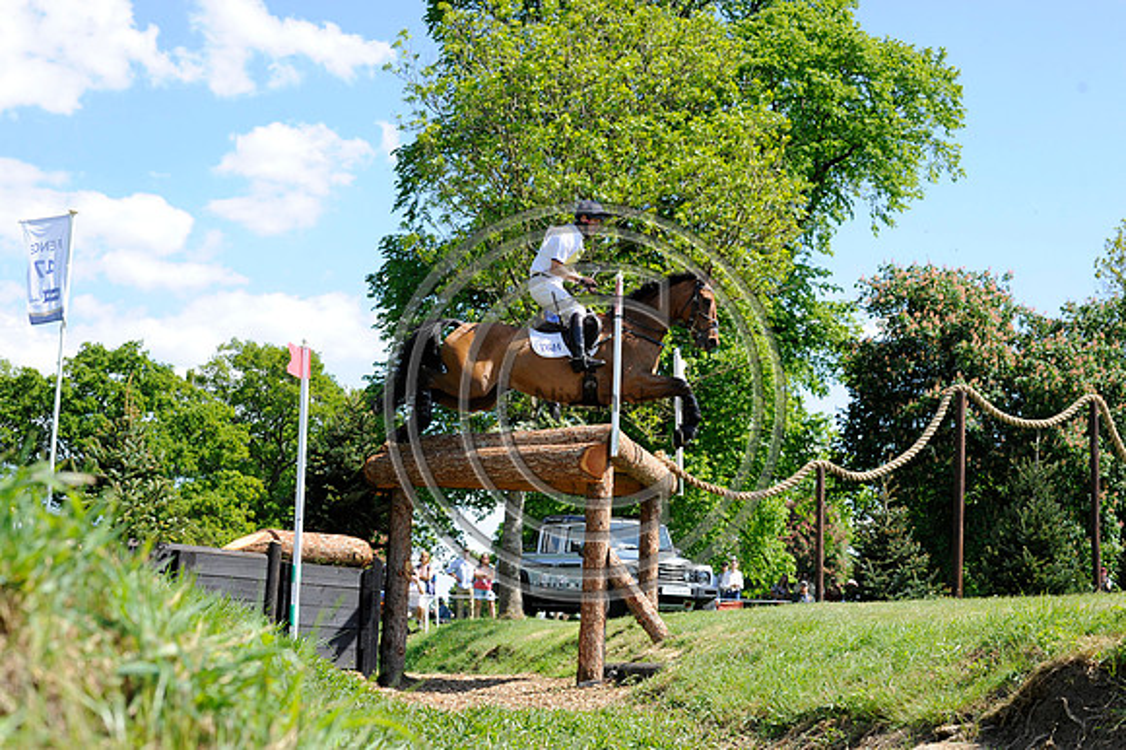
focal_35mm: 50
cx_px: 563
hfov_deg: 39.6
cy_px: 375
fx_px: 1563
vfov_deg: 27.0
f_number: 8
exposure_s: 1/2500
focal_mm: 50
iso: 1600
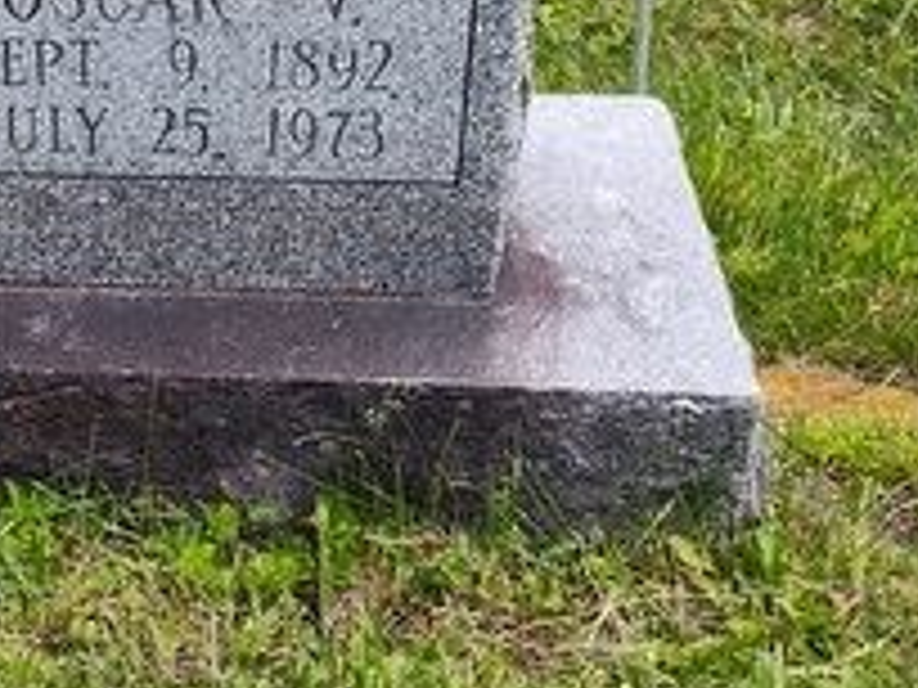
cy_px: 139
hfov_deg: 20.1
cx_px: -256
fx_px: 2387
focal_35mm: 90
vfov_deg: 16.3
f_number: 1.8
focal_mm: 5.56
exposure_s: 1/731
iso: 100
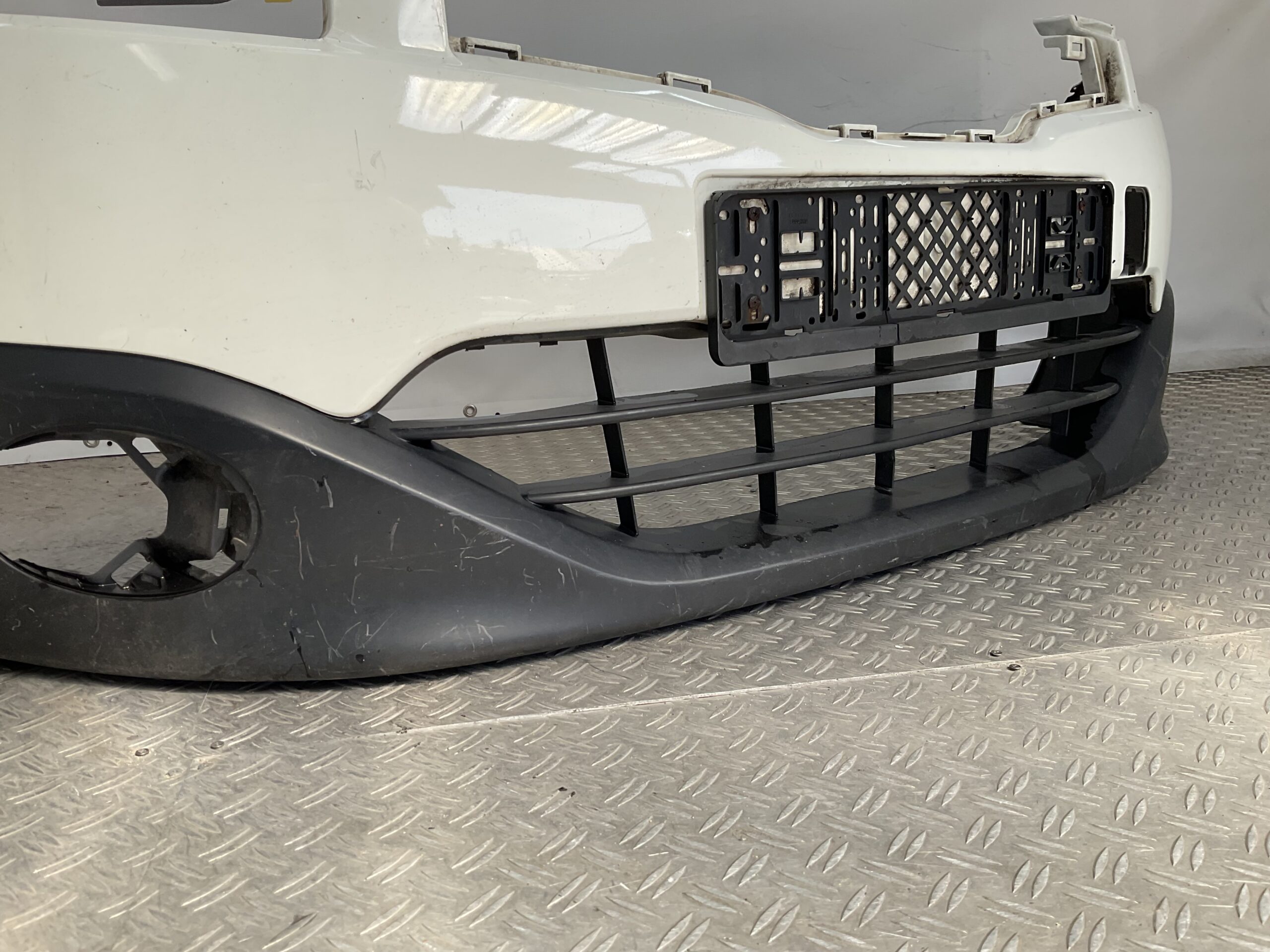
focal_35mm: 29
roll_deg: +2.4
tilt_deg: -14.6
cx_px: 635
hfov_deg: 61.7
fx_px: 1064
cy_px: 476
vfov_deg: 48.2
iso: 16
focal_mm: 3
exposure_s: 1/580
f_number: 1.8
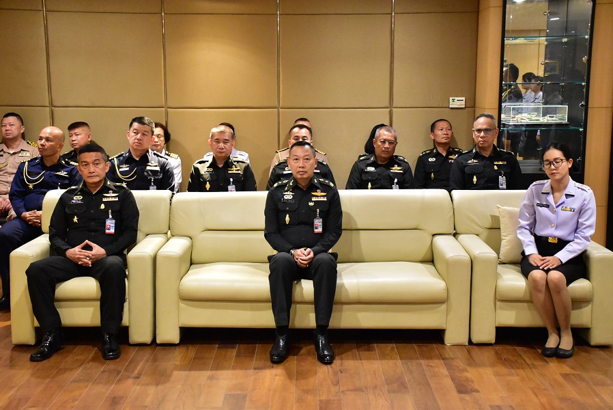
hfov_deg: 38.9
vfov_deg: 26.5
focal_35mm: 51
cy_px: 205
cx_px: 306
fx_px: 869
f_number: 4.5
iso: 6400
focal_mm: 34
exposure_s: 1/30
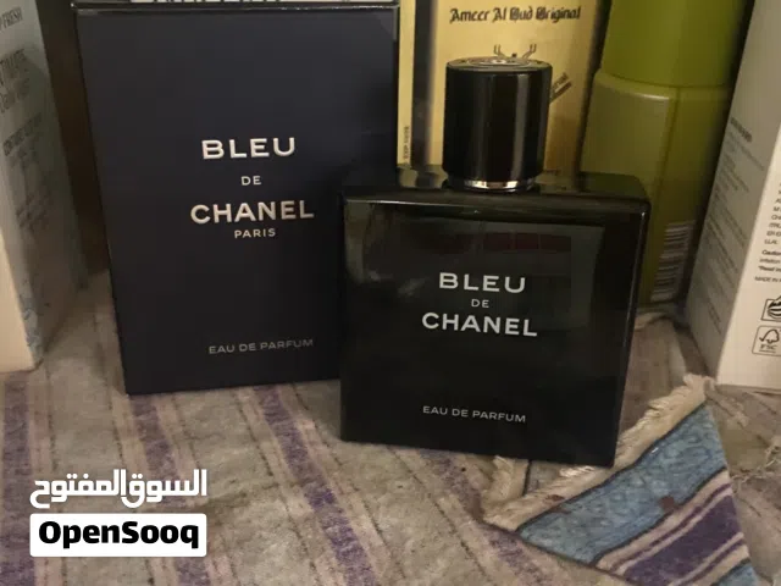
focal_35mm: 26
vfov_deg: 53.1
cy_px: 293
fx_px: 587
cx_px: 390
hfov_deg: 67.3
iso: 2000
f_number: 1.8
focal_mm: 4.25
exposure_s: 1/15
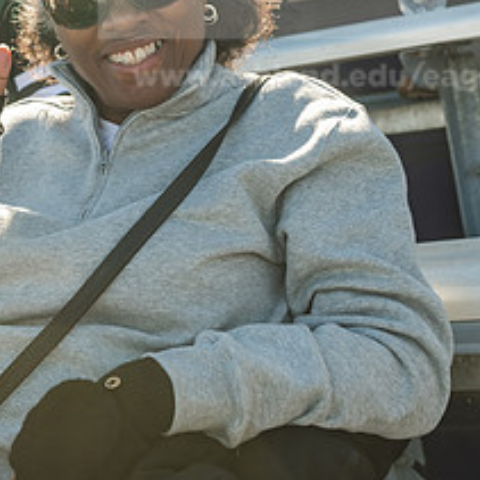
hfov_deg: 20.2
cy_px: 124
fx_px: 1318
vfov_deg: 20.5
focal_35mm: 84
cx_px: 30
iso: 160
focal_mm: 36
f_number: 4.5
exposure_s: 1/400
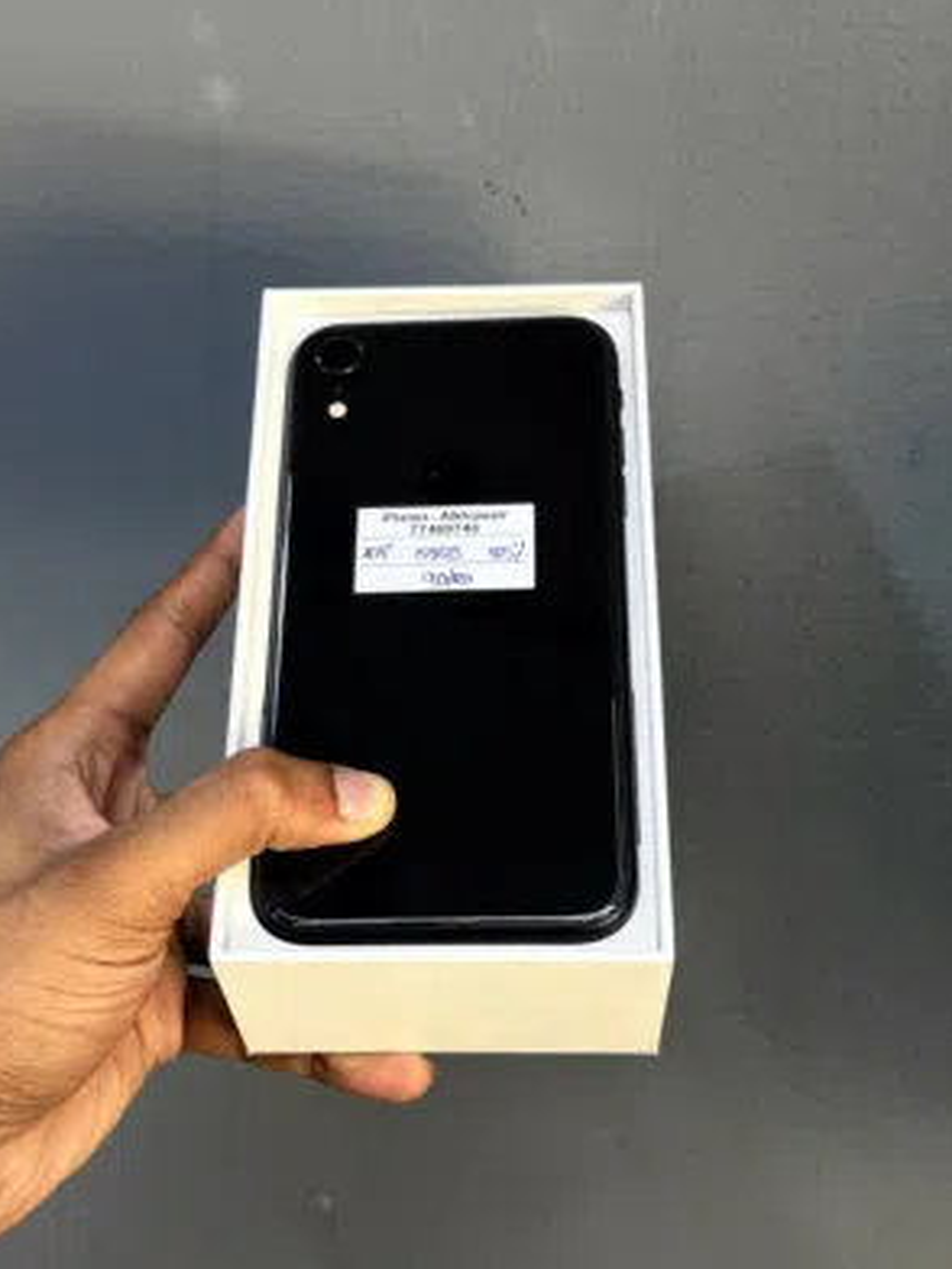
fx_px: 1797
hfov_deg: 29.7
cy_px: 631
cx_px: 473
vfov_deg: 38.9
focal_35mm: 49
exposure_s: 1/50
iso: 80
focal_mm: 6.76
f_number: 1.78
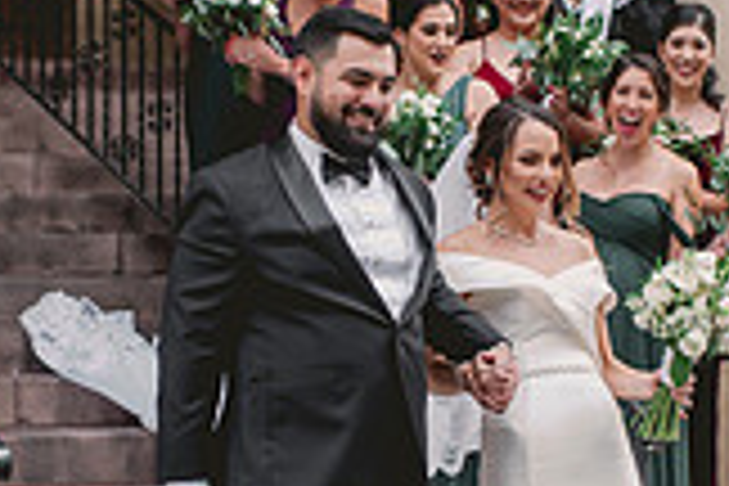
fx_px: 2531
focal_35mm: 125
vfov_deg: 11.0
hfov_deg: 16.4
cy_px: 299
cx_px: 446
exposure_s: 1/1250
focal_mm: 35
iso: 400
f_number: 3.2
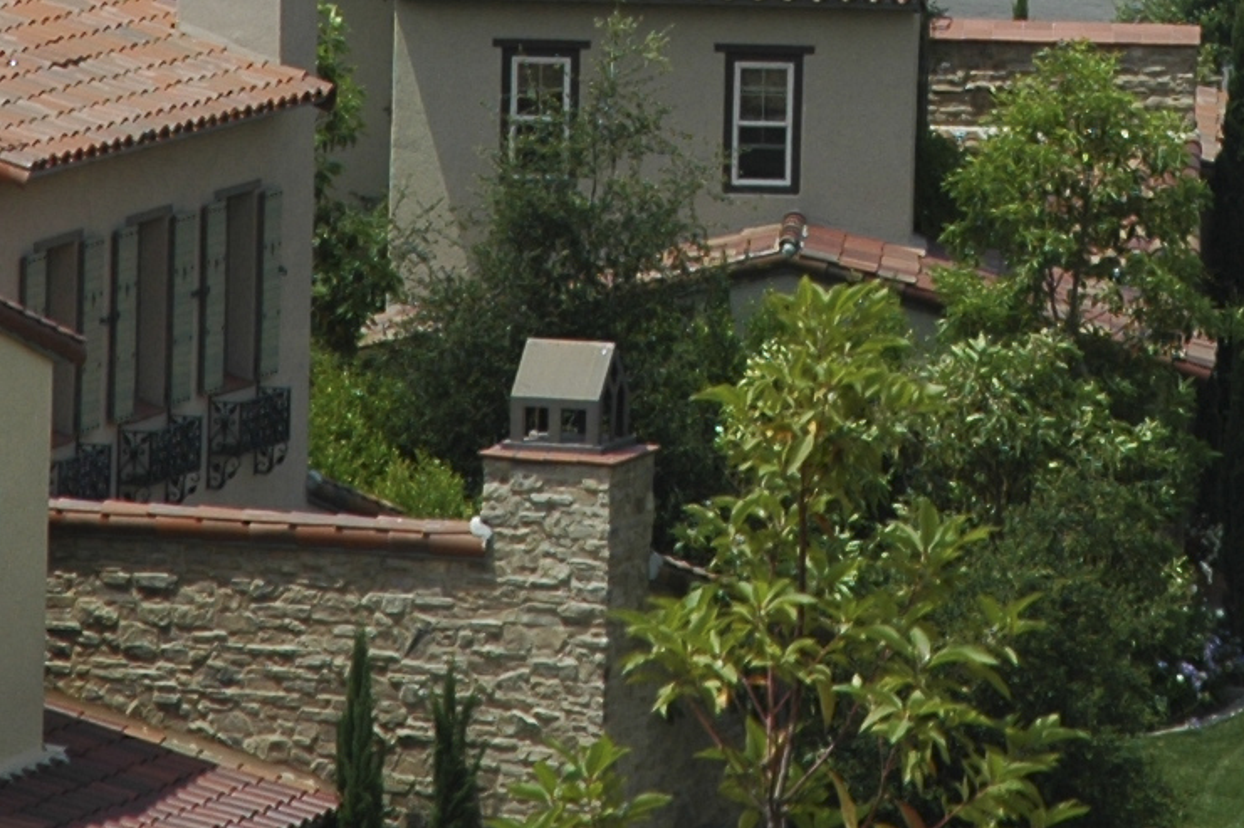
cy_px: -806
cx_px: 1155
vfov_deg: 3.2
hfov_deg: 4.8
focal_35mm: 426
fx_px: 14710
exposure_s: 1/500
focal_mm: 70
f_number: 8
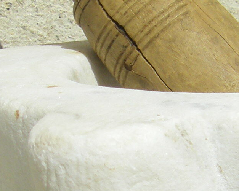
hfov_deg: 10.0
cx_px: 184
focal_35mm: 193
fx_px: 1366
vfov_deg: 8.0
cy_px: 170
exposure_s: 1/400
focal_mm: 6.3
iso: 64
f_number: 7
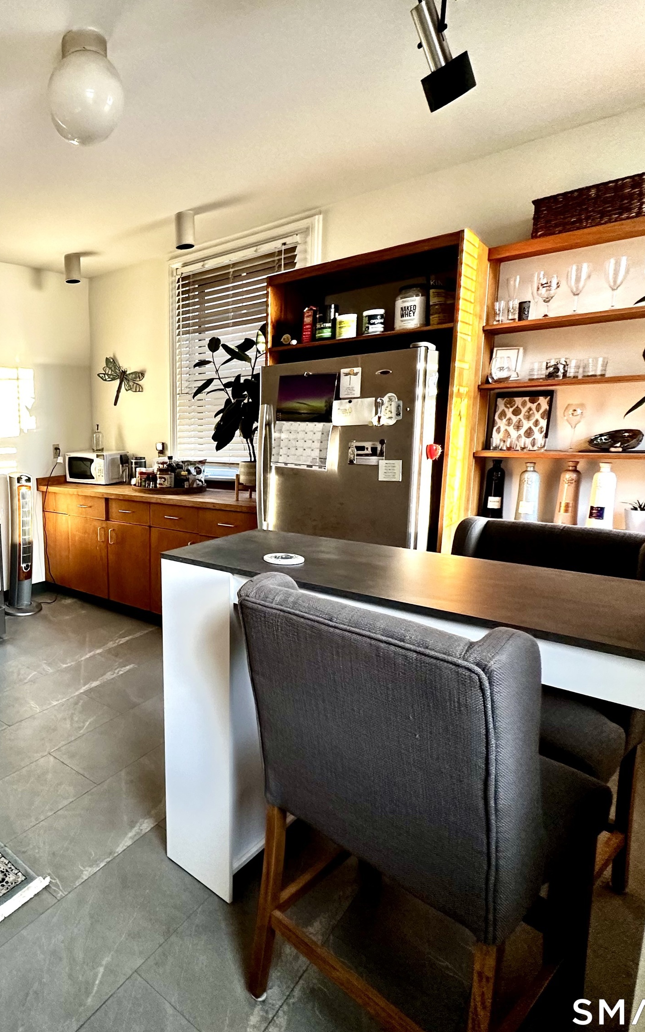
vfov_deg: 85.1
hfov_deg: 53.4
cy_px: 514
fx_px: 562
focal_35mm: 20
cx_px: 84
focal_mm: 2.22
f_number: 2.2
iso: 320
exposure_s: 1/94
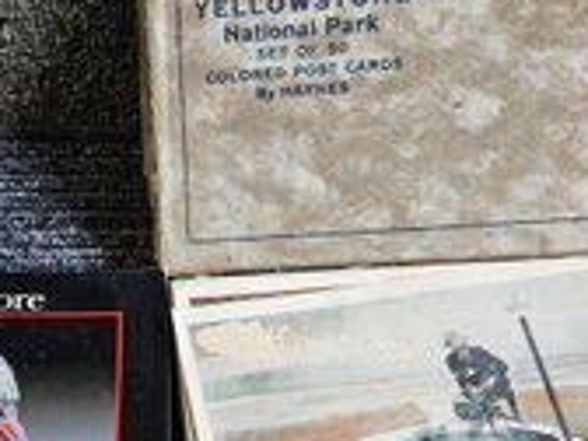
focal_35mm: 47
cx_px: 156
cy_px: 313
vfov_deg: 30.5
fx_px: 798
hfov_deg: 39.5
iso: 320
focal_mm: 5.4
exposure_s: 1/120
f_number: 1.8
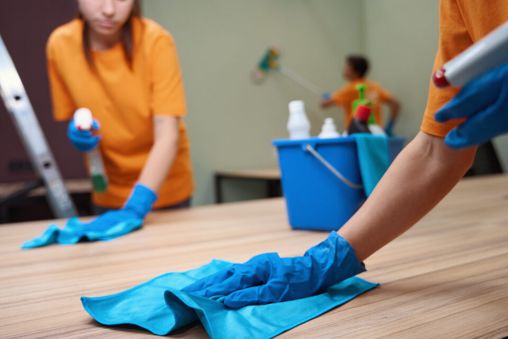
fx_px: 450
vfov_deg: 41.3
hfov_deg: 58.9
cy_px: 180
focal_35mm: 32
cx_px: 258
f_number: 2.8
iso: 800
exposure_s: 1/200
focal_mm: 29.8
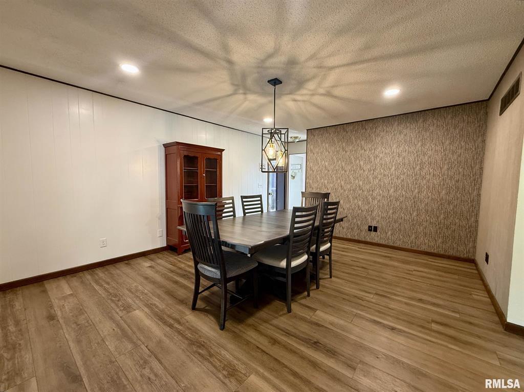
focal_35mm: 14
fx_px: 212
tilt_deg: -3.7
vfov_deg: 85.6
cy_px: 196
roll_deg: +1.4
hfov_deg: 102.1
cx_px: 262
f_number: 2.2
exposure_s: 1/60
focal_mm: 2.22
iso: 250
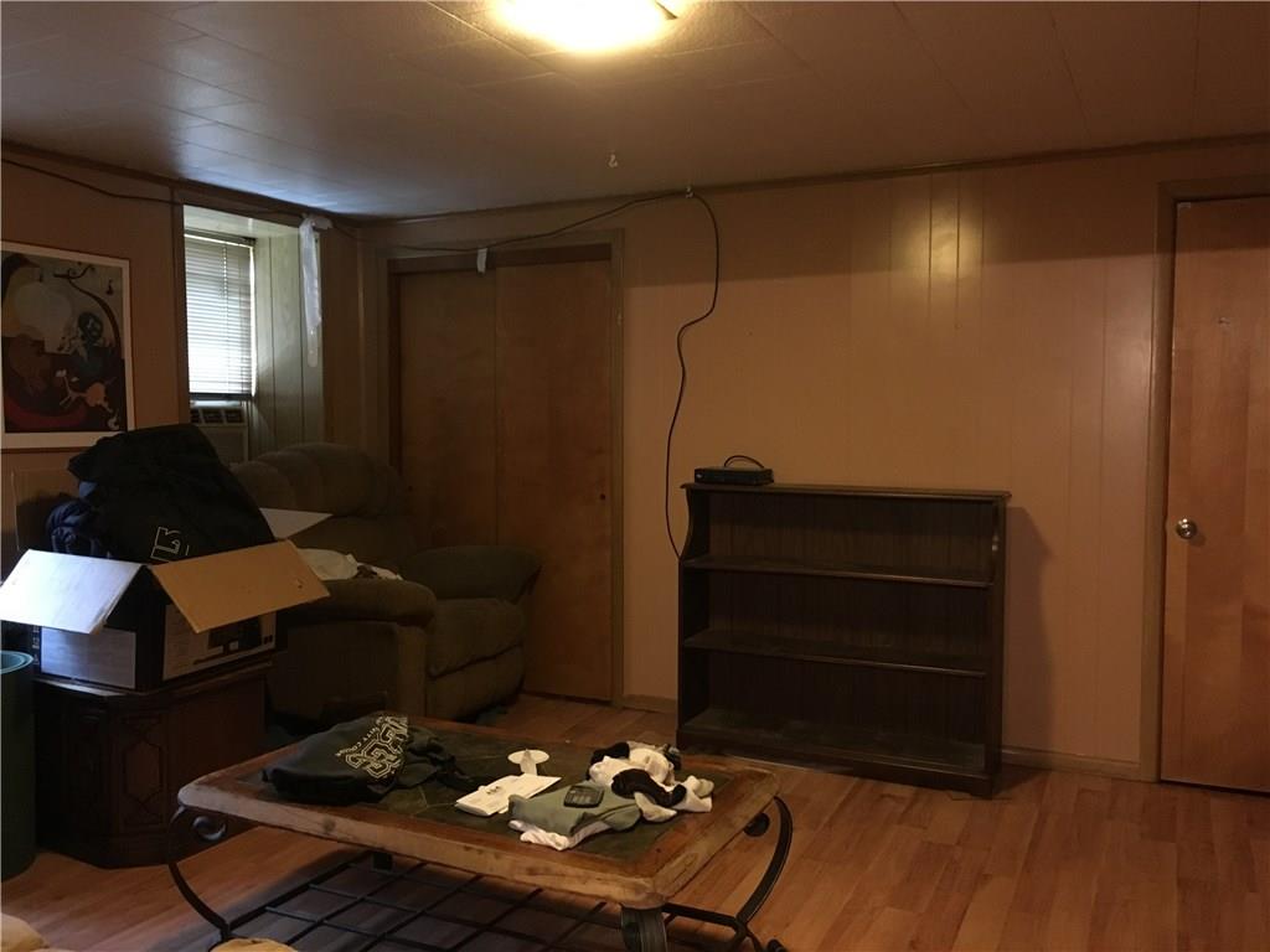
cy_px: 476
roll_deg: +1.3
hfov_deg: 61.7
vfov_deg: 48.2
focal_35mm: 29
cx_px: 635
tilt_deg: -3.4
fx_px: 1064
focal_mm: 4.15
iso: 400
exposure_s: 1/15
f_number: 2.2
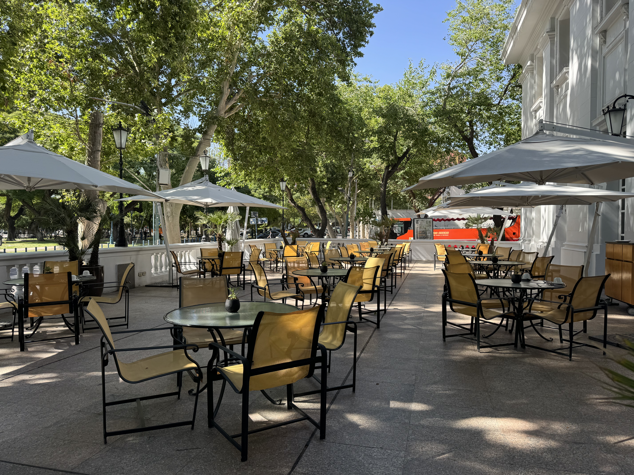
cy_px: 238
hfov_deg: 71.6
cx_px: 317
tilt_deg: -1.4
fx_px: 440
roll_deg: -0.4
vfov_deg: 56.8
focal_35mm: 24
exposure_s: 1/707
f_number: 1.78
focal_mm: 6.76
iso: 80
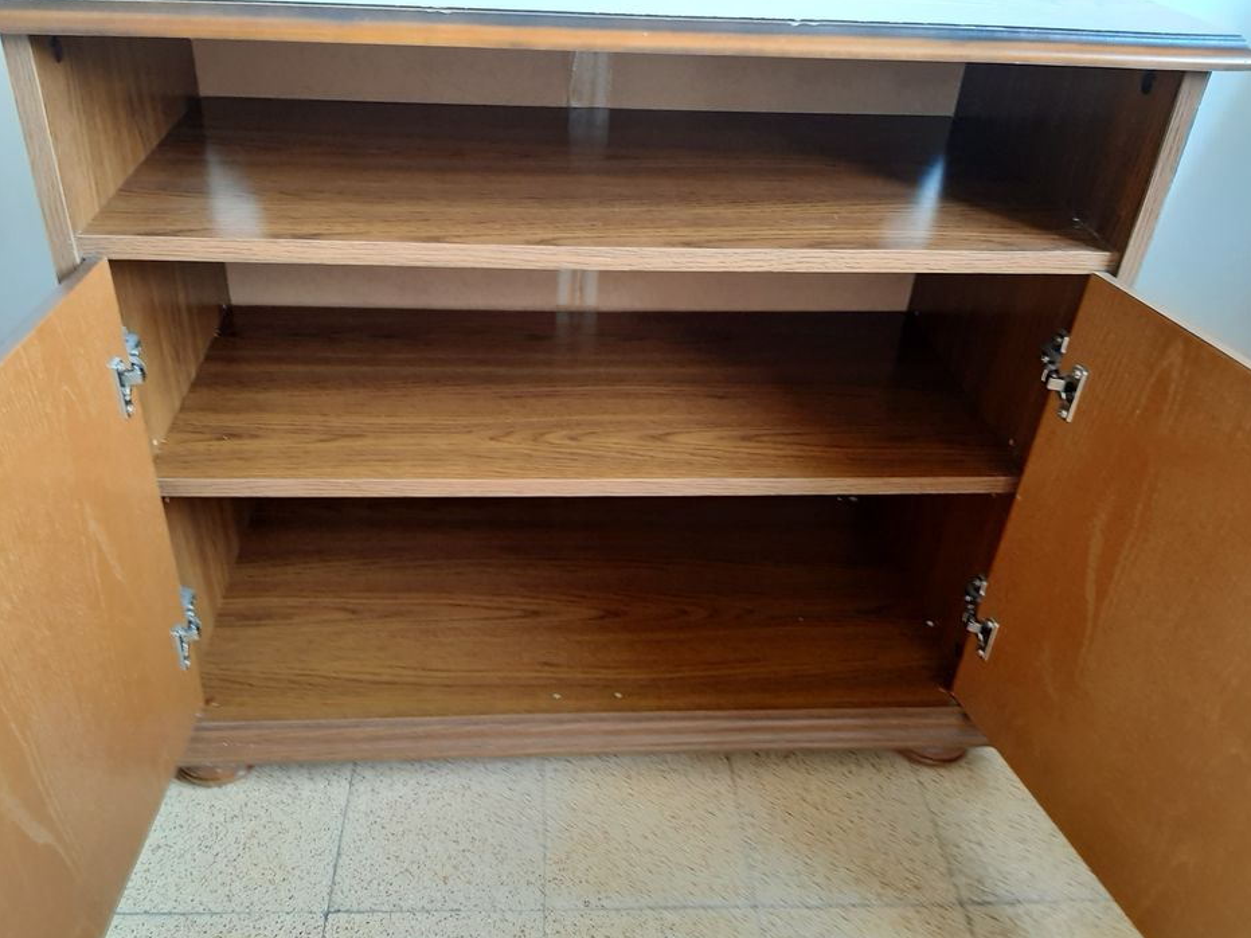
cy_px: 486
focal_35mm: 29
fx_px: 1048
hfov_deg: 61.7
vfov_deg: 48.2
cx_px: 605
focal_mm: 3.93
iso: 125
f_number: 1.7
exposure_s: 1/50
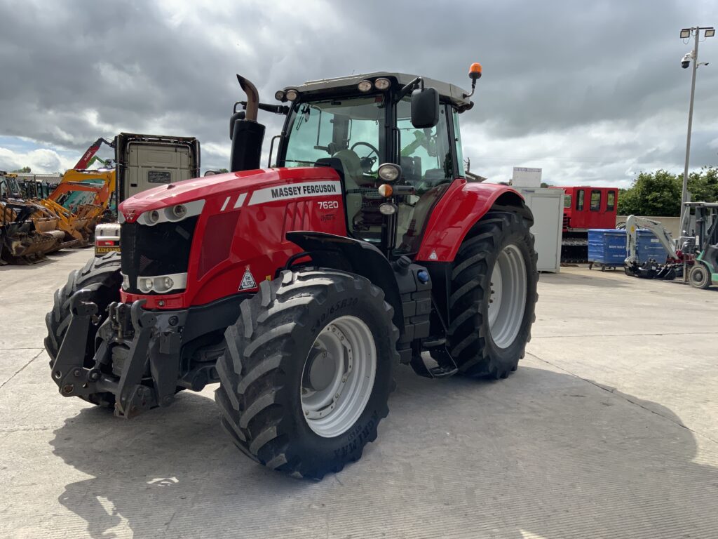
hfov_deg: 61.7
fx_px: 602
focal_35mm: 29
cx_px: 359
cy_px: 270
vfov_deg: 48.2
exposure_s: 1/1912
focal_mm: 3
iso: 16
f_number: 1.8
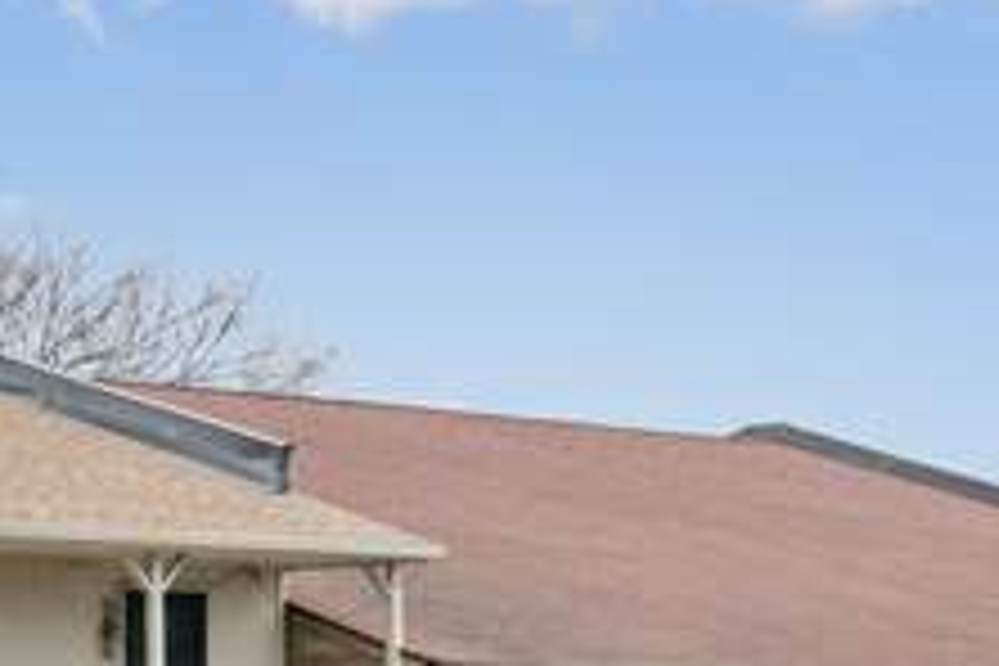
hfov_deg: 18.5
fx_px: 2886
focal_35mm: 104
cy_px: 497
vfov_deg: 13.1
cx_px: -220
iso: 400
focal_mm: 18
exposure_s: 1/1600
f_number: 7.1
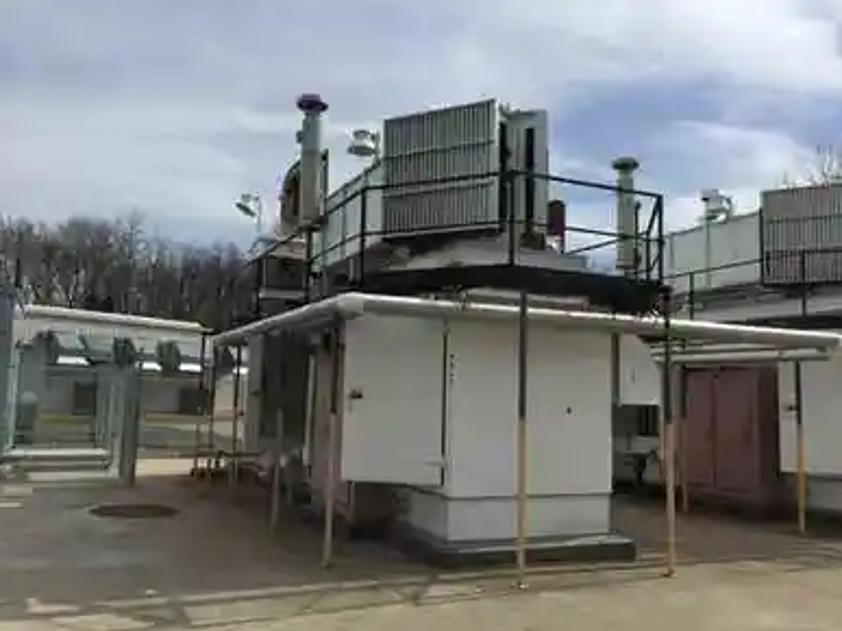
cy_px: 316
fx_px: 729
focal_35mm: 30
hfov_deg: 60.0
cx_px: 416
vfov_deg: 46.8
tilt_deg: +6.1
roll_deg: -0.8
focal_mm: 4.15
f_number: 2.2
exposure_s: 1/2639
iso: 32
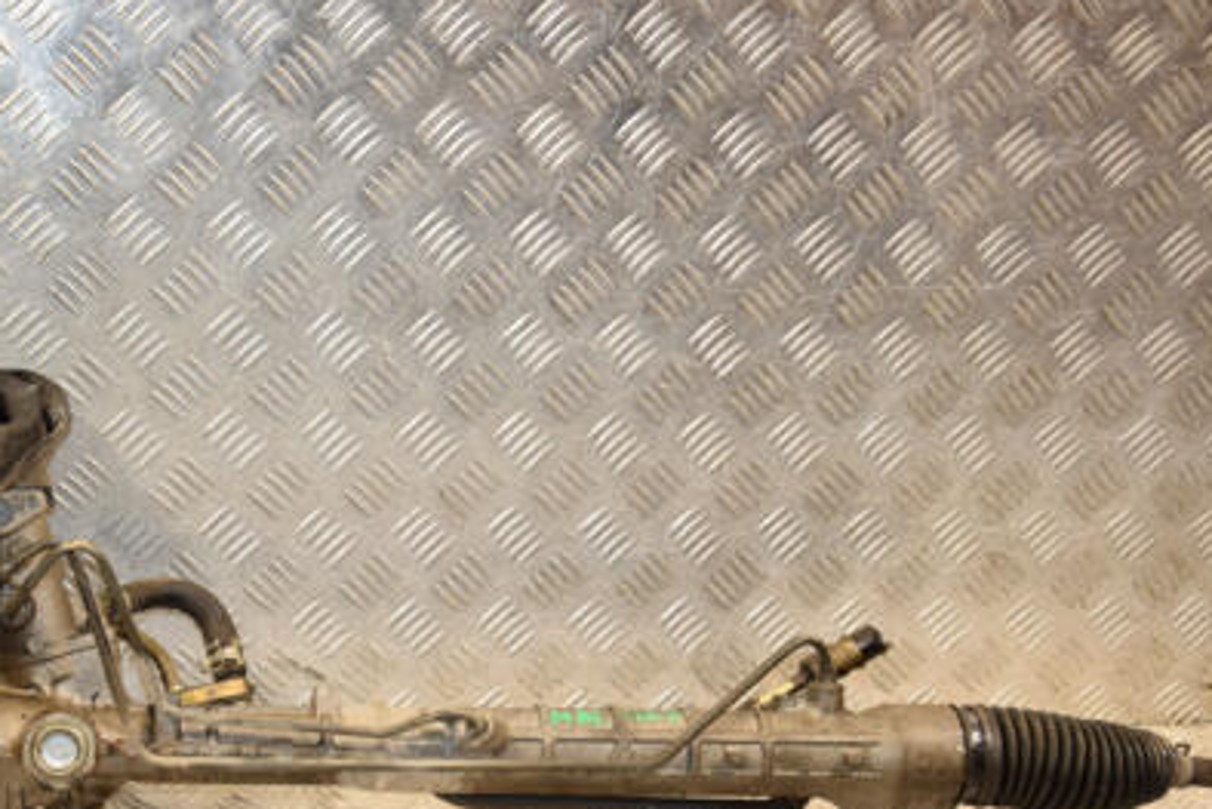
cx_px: 354
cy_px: 584
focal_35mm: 64
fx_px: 2155
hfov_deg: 31.0
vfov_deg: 21.1
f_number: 5
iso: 800
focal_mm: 28
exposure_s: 1/200
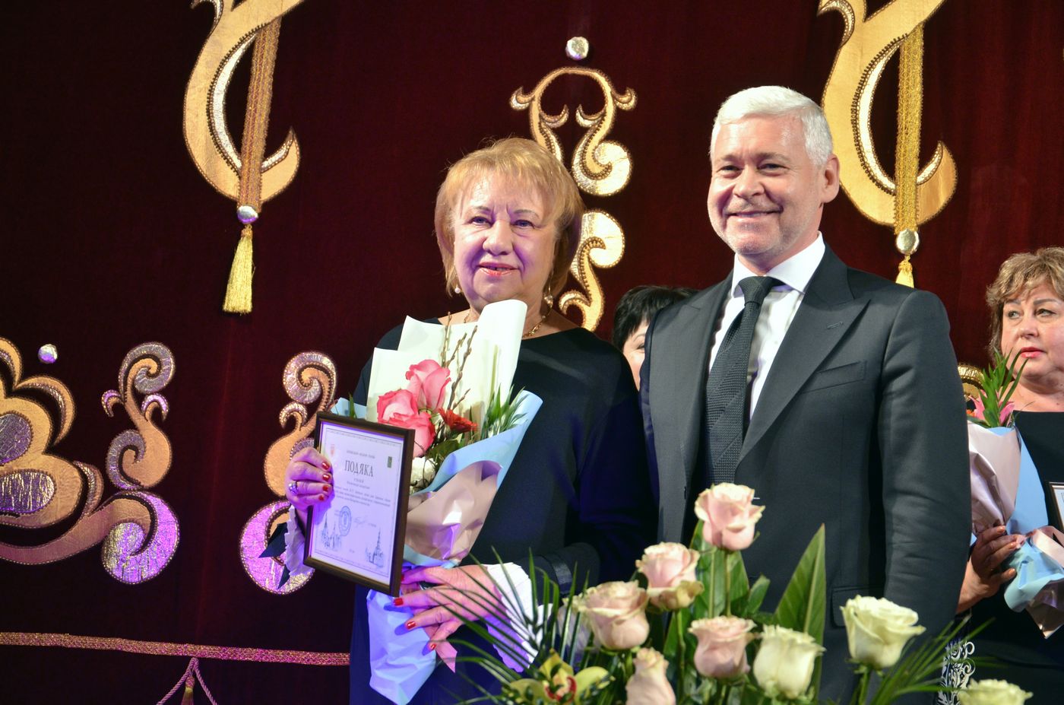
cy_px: 352
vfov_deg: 18.8
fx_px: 2123
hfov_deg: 28.1
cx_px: 532
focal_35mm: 72
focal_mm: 48
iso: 1000
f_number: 4.8
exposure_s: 1/400
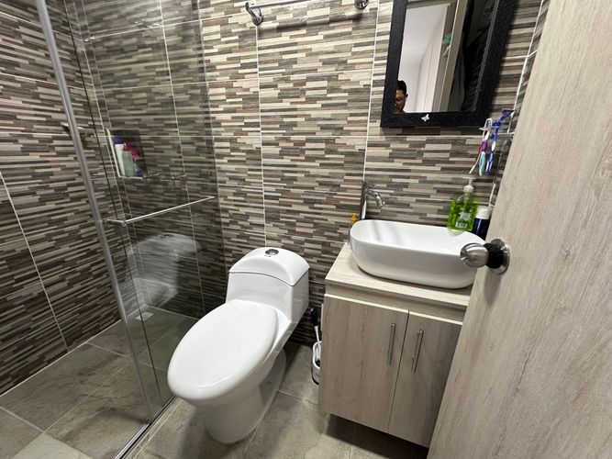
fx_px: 247
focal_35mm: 14
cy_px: 230
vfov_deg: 85.7
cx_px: 306
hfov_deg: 102.1
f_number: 2.2
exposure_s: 1/120
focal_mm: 2.22
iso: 320
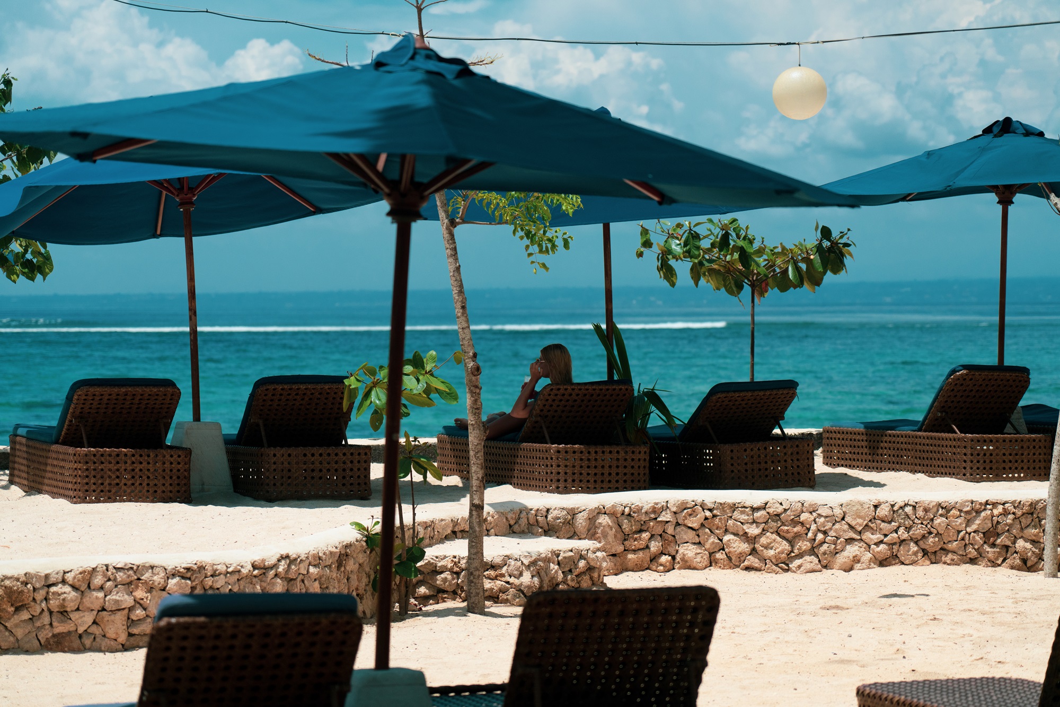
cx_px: 530
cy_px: 354
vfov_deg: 13.0
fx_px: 3091
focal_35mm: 105
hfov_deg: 19.5
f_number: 4
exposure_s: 1/250
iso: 800
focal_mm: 105
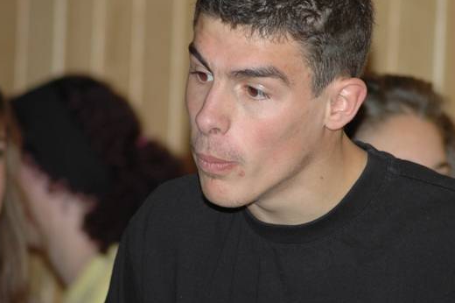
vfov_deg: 3.5
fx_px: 4901
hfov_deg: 5.3
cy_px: 127
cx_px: 273
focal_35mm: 388
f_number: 5
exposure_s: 1/60
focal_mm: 210
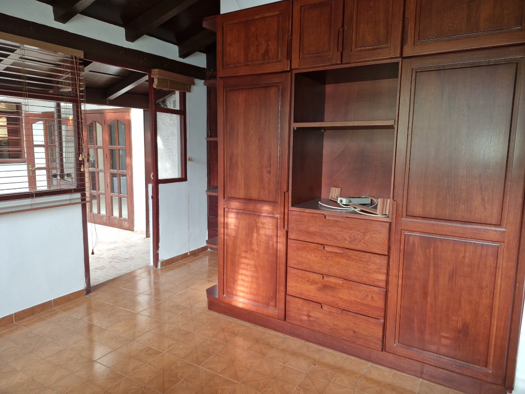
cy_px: 197
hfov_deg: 73.9
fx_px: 349
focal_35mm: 23
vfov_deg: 58.9
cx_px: 262
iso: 640
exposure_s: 1/120
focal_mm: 5.54
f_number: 1.8
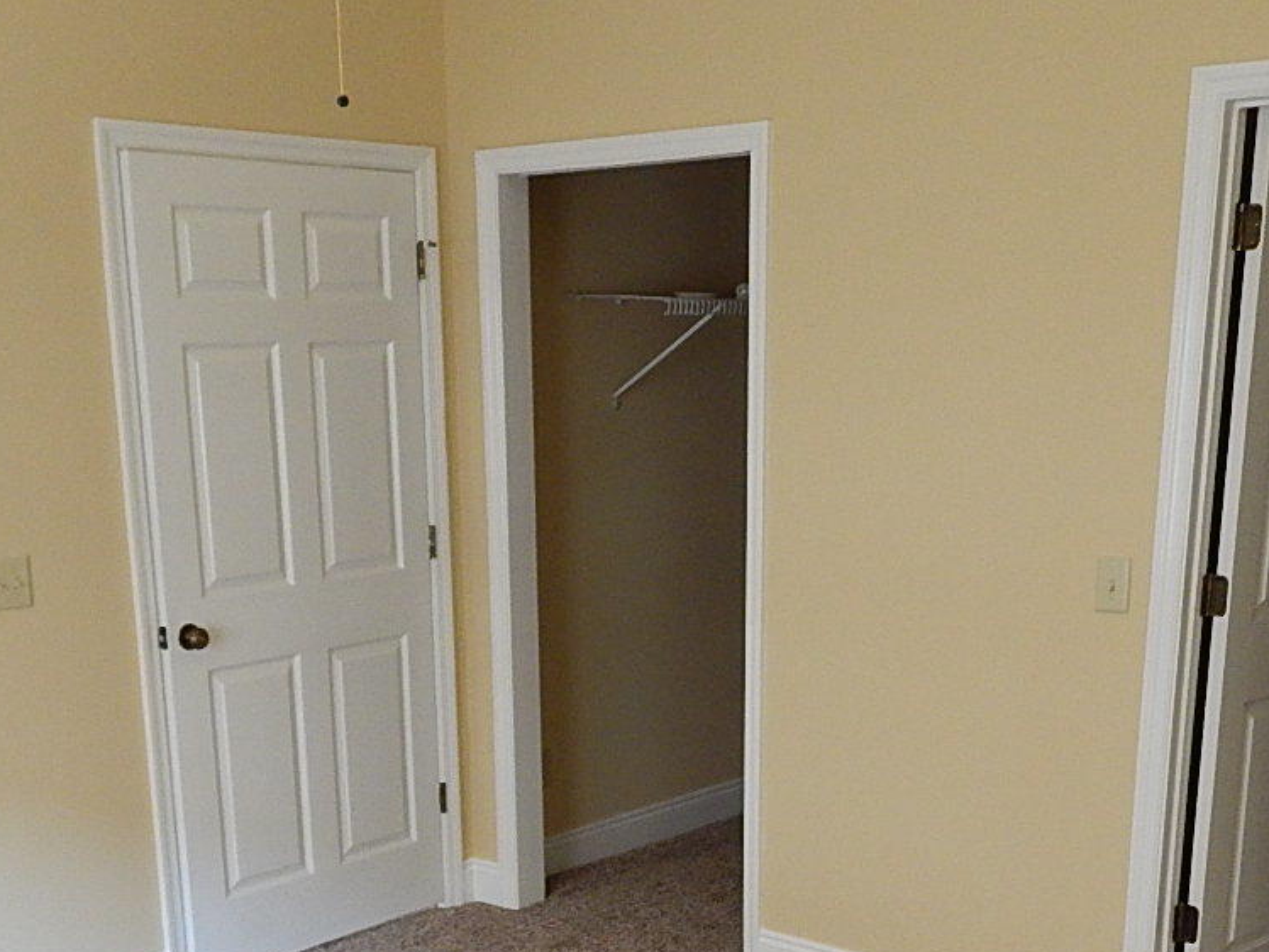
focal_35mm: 47
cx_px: 605
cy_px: 894
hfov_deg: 40.4
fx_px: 1723
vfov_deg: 29.3
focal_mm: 4
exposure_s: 1/30
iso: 280
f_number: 3
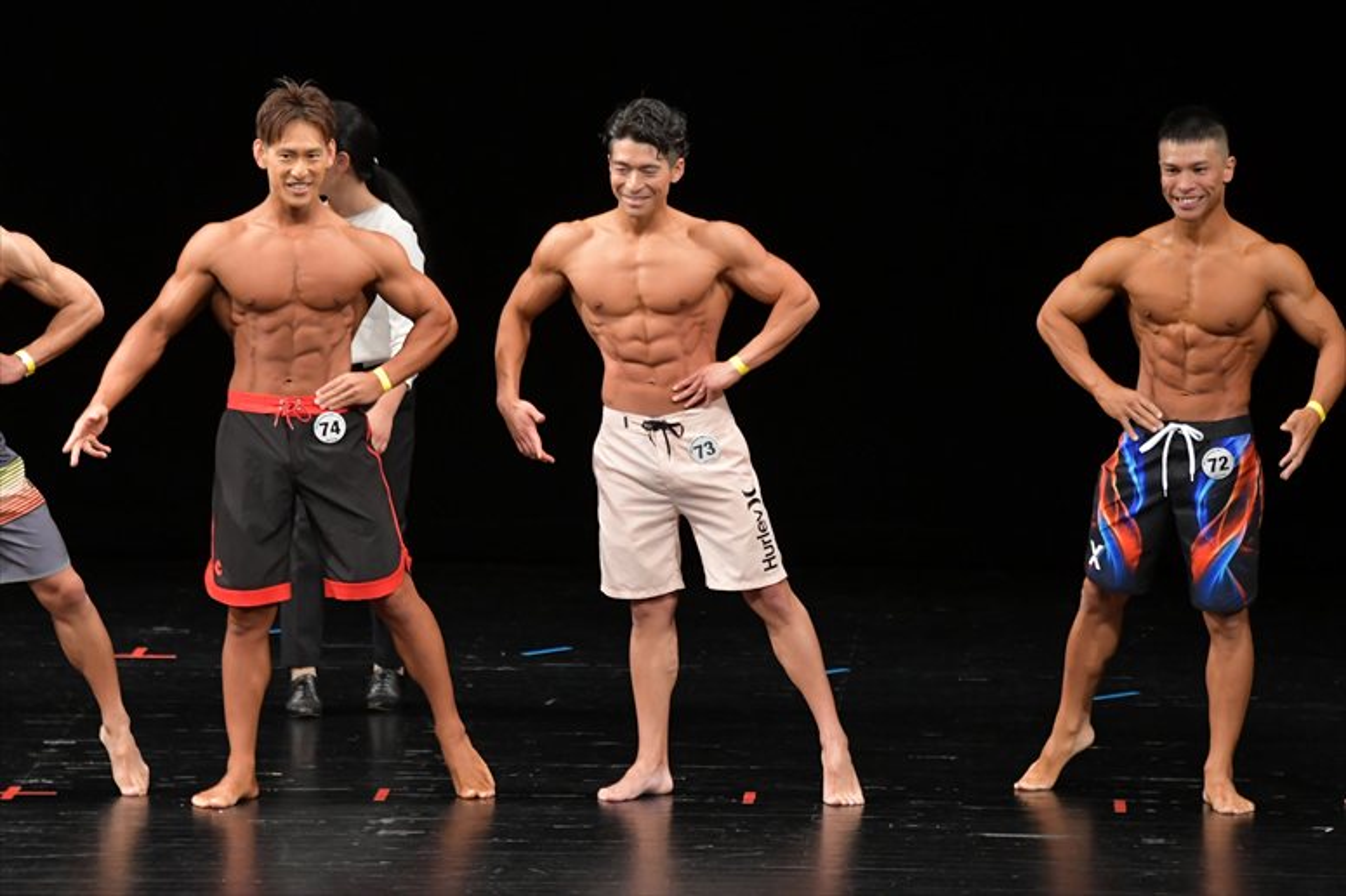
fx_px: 9530
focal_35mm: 255
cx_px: 673
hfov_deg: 8.1
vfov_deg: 5.4
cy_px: 448
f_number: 5.6
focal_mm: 170
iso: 3200
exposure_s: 1/400
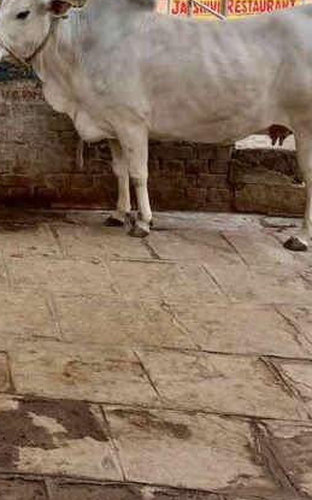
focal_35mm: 68
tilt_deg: -6.0
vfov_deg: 29.1
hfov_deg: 17.1
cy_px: 63
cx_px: -169
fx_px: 926
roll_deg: +1.1
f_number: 1.8
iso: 25
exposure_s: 1/928
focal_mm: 4.25
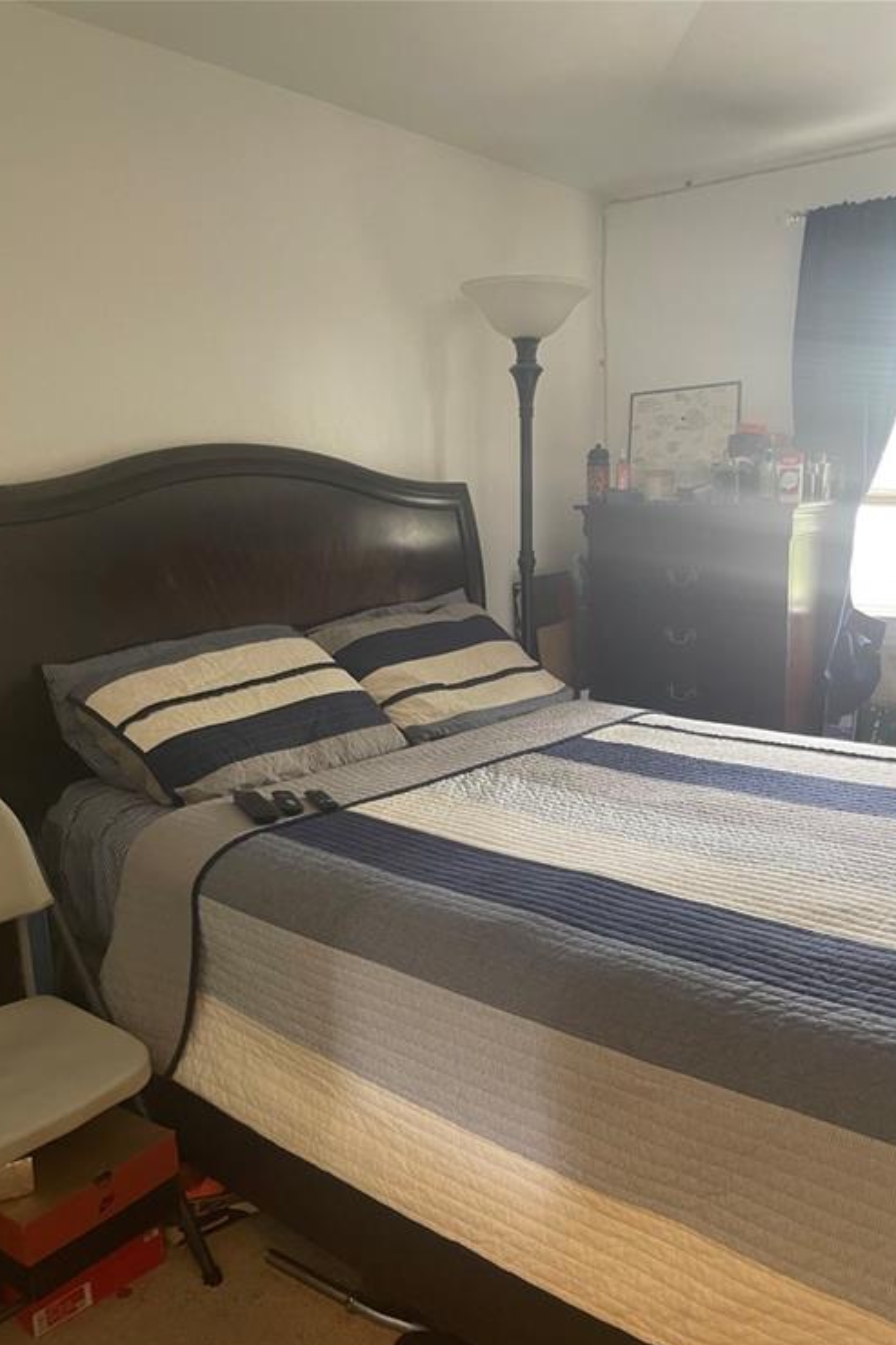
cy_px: 696
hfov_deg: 47.9
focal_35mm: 27
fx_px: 1008
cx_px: 478
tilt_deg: -10.6
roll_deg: +1.2
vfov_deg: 67.4
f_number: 1.6
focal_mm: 5.1
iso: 320
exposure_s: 1/60
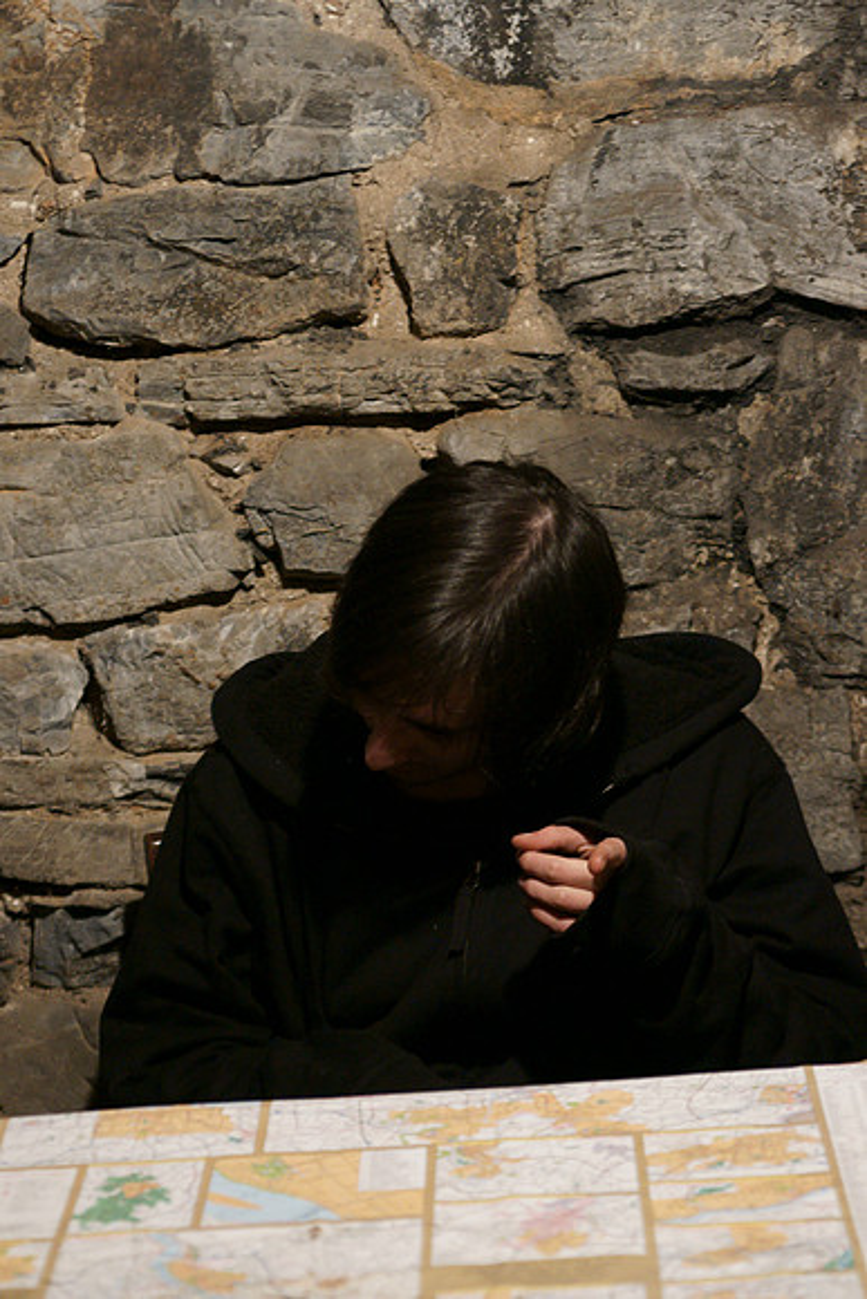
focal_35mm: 90
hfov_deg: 15.2
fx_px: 3249
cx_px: 434
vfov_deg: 22.6
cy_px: 650
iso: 1600
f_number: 2.8
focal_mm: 60
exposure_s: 1/25
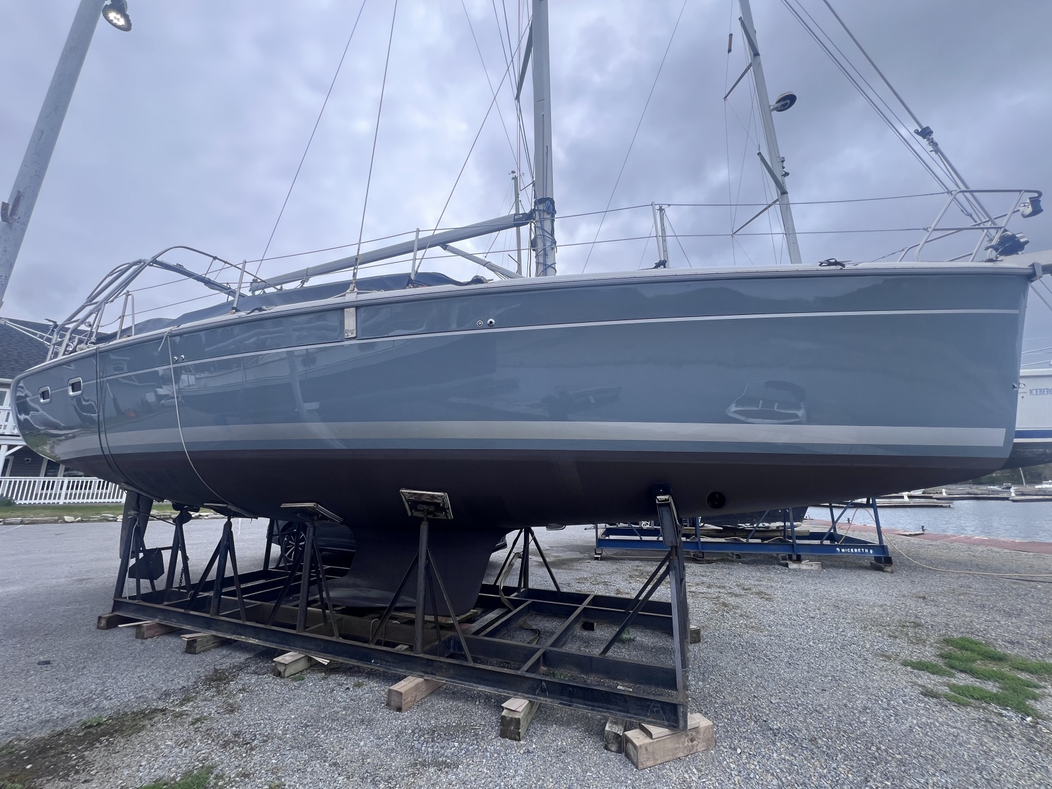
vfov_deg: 89.9
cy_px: 394
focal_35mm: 13
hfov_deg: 106.2
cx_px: 526
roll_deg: +0.3
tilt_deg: +11.6
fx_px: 395
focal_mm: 1.57
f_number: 1.8
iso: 32
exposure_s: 1/1277
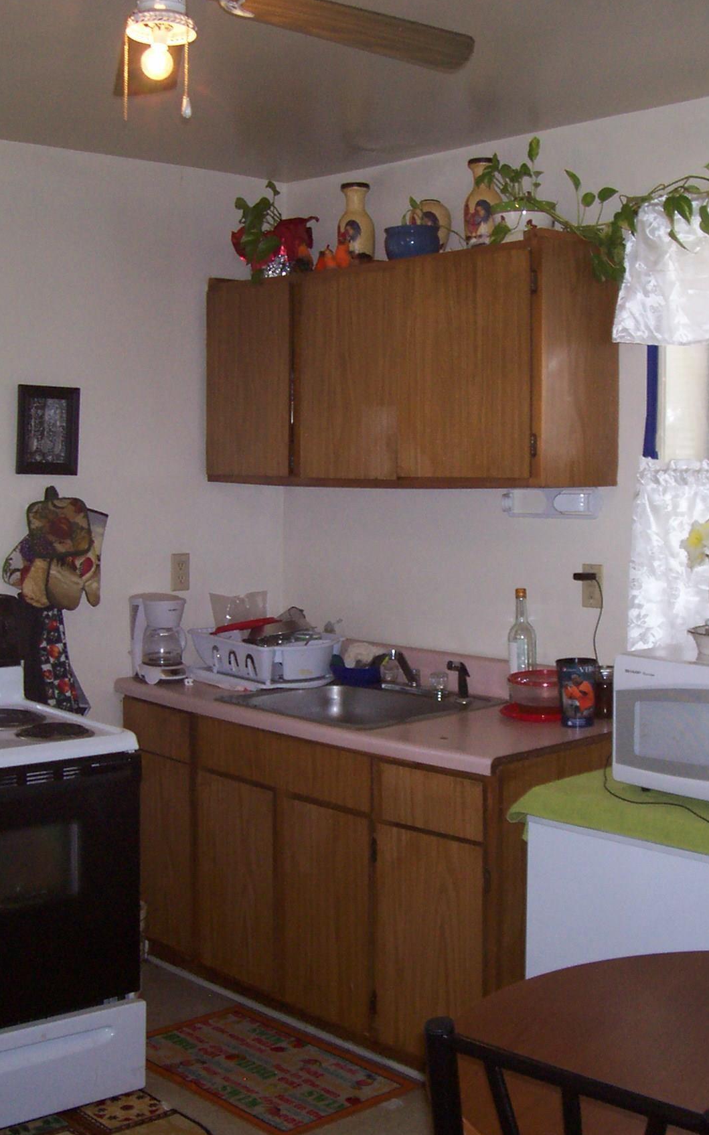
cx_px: 416
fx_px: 1515
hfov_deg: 26.3
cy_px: 573
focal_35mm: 49
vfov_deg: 41.1
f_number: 2.7
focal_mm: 5.6
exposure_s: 1/112
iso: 140
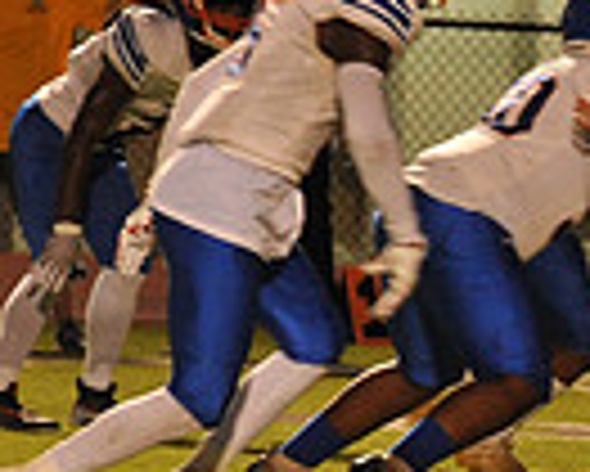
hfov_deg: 2.3
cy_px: 315
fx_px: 14504
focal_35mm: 830
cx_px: 1261
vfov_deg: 1.9
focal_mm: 200
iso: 3200
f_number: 6.3
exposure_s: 1/160
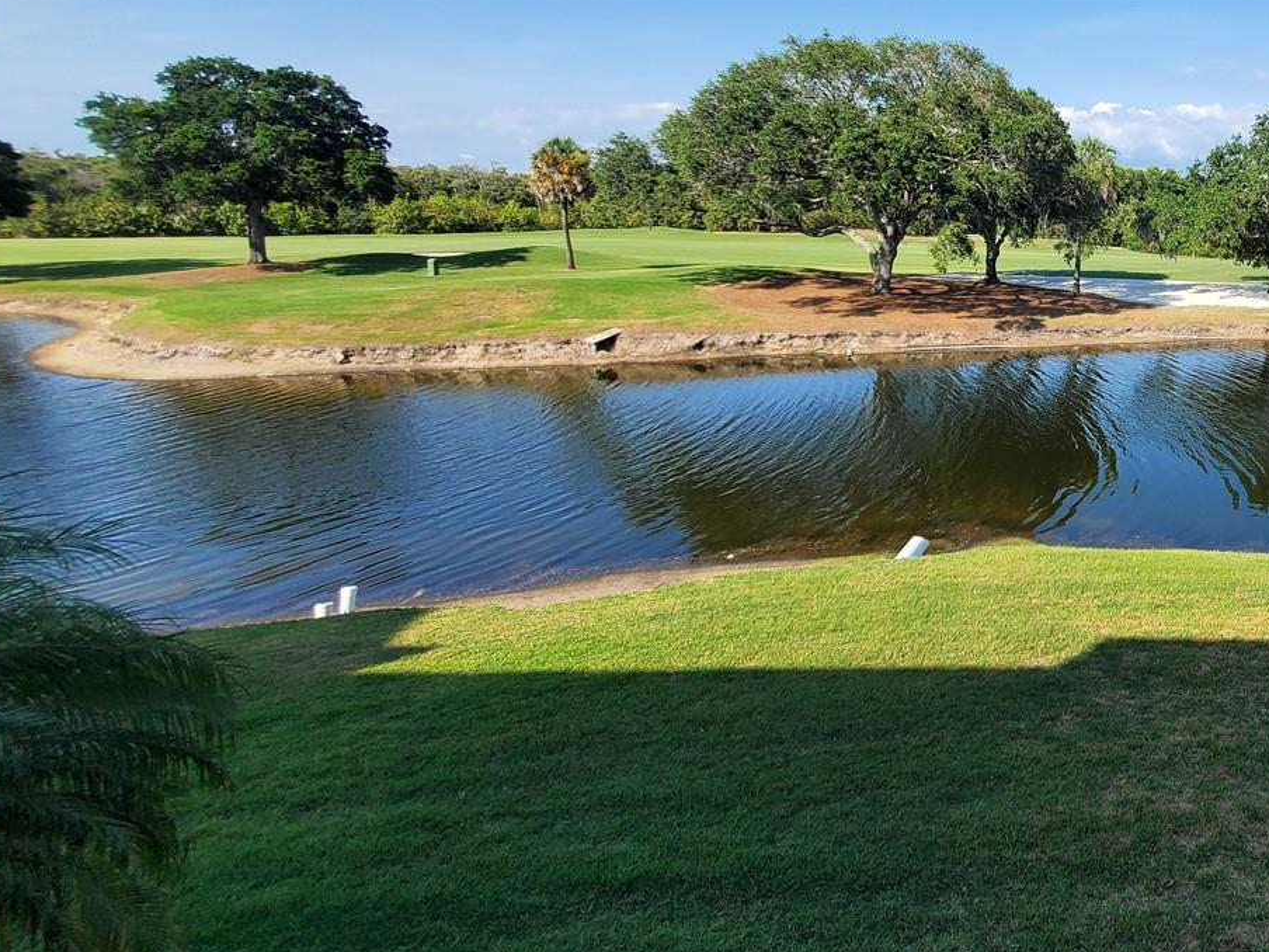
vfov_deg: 57.7
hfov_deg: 63.6
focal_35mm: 23
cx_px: 1108
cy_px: 327
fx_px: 843
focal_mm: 1.8
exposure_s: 1/799
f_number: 2.2
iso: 50
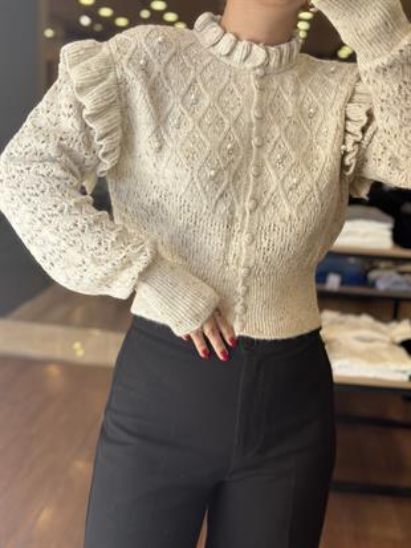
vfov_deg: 39.6
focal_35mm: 48
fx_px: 759
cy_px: 274
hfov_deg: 30.3
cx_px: 206
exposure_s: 1/456
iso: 80
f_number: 1.78
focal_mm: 6.86
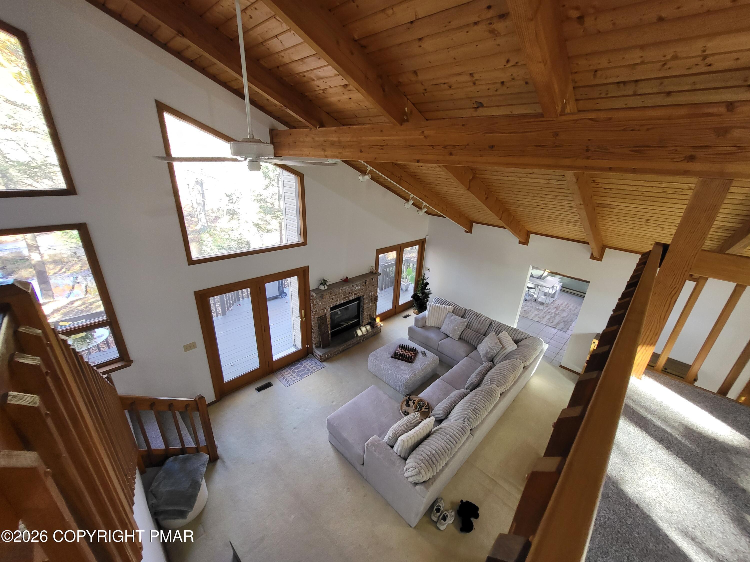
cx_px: 375
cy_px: 281
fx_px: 282
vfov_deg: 89.9
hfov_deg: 106.2
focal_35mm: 13
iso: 160
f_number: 2.2
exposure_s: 1/60
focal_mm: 1.74
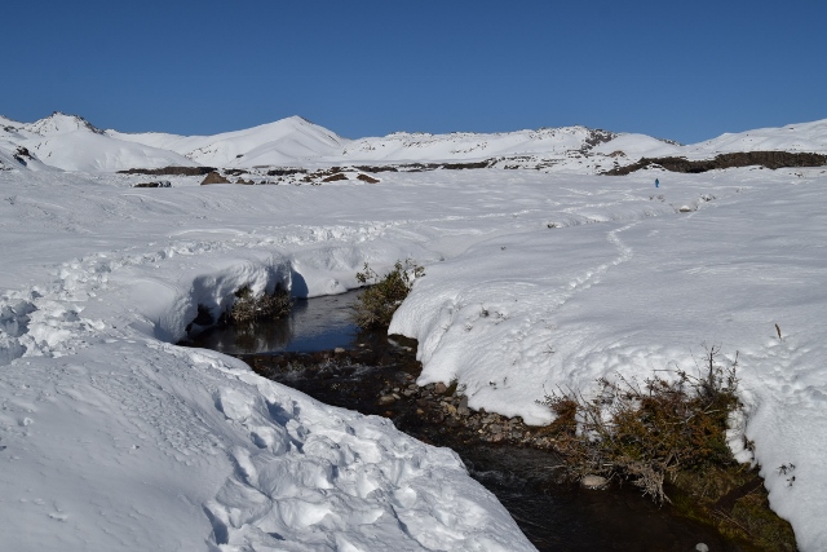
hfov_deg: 61.9
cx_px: 414
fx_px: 689
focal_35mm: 30
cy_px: 276
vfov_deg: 43.6
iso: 100
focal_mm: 20
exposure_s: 1/1250
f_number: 9
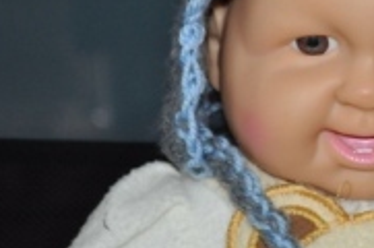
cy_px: -14
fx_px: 2118
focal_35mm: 204
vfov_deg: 6.7
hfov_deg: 10.0
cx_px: 382
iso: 800
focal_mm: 55
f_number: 5.6
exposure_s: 1/60
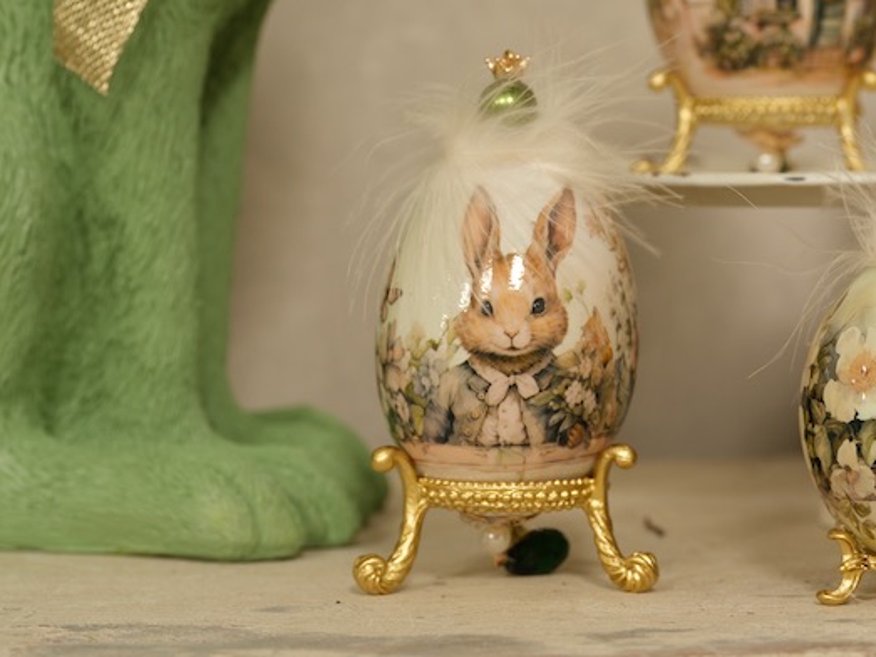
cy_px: 266
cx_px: 675
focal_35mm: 151
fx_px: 3820
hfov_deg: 13.0
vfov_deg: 9.8
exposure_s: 1/25
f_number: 8
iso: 800
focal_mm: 100
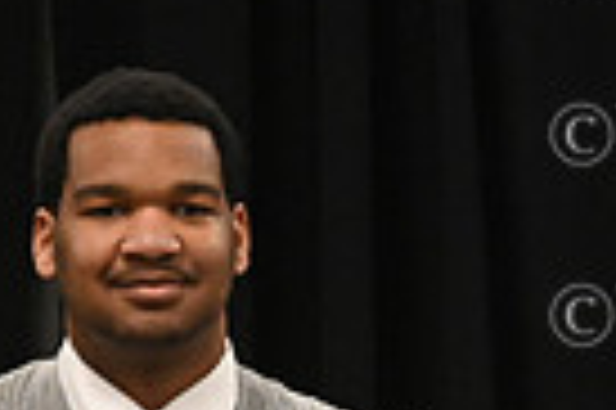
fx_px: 23089
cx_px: 1201
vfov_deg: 1.0
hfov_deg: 1.5
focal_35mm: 1351
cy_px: 225
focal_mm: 320
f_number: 6.3
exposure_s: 1/250
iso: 10000
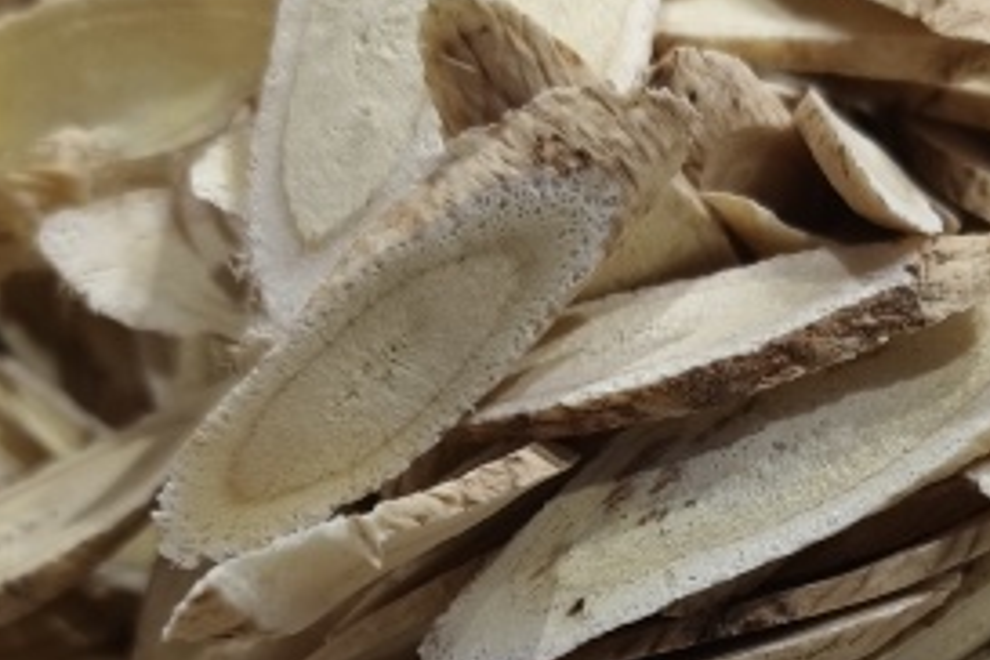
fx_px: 1925
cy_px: 689
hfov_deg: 28.3
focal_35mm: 70
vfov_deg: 18.8
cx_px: 783
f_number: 1.88
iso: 257
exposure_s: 1/100
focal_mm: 5.6
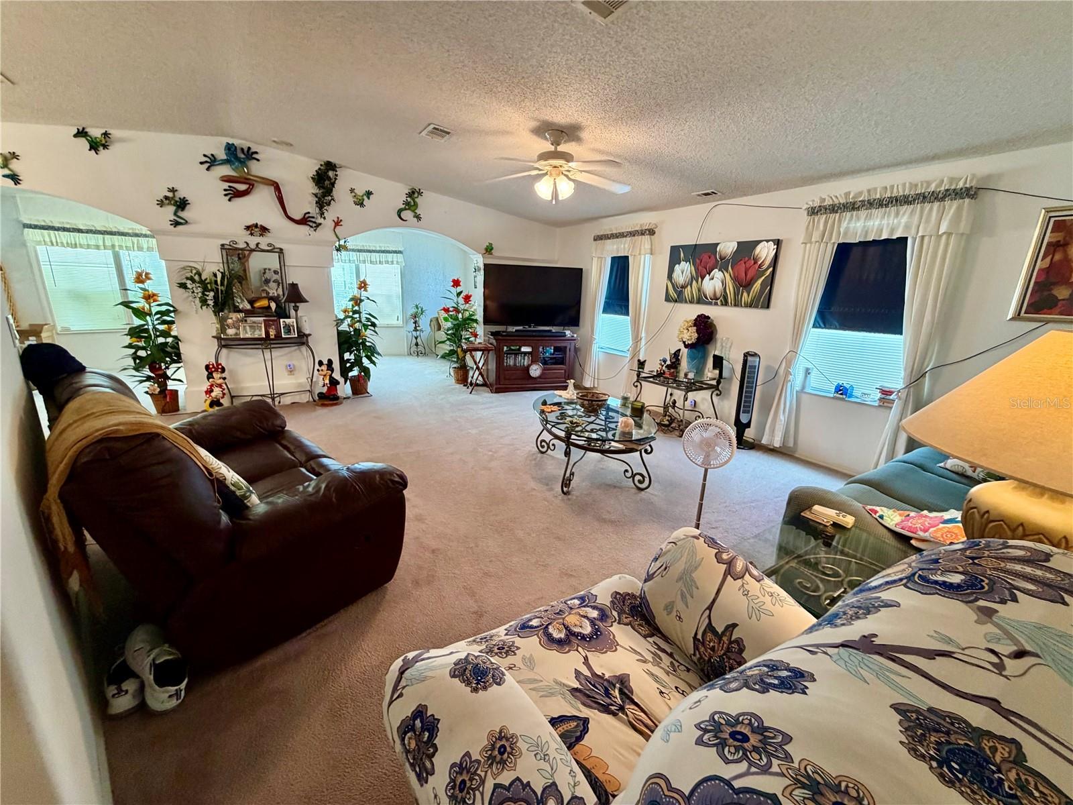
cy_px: 402
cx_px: 536
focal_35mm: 14
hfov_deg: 102.1
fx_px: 434
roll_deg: -1.1
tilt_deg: -15.7
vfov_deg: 85.7
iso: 250
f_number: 2.2
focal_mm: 2.22
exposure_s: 1/60
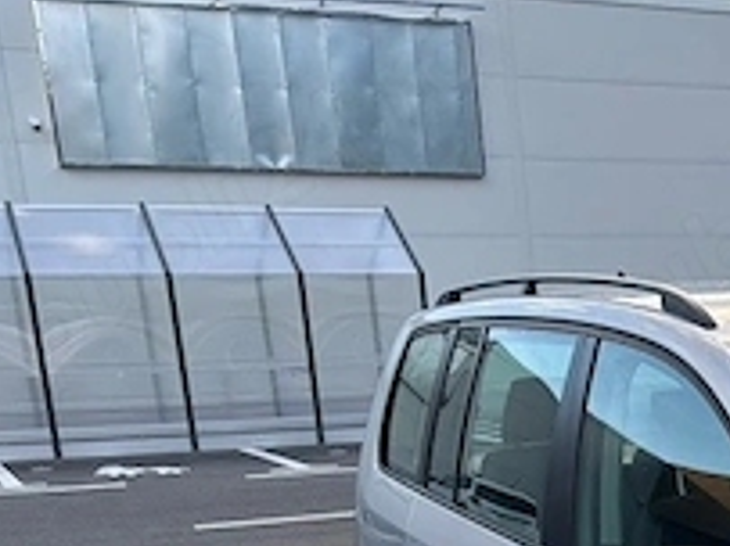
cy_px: 772
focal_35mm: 77
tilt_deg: -18.0
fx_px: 1623
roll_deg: +1.2
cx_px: 949
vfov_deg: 17.5
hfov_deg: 22.6
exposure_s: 1/381
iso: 50
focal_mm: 5.96
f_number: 1.6
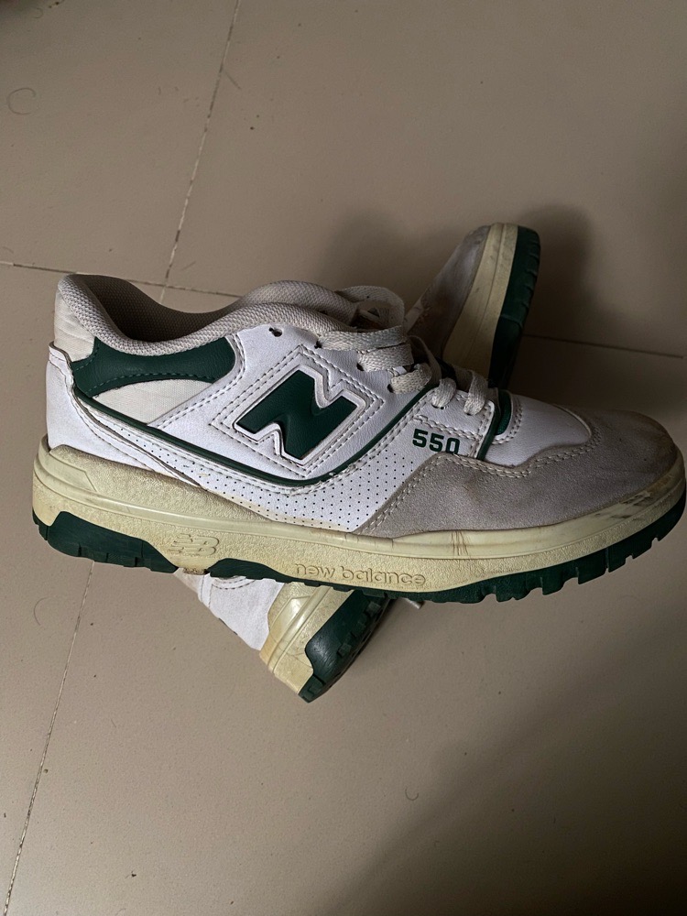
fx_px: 688
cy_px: 458
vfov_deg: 67.3
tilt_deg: -74.4
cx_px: 344
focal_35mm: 26
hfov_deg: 53.1
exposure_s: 1/60
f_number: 1.8
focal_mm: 4.25
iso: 320
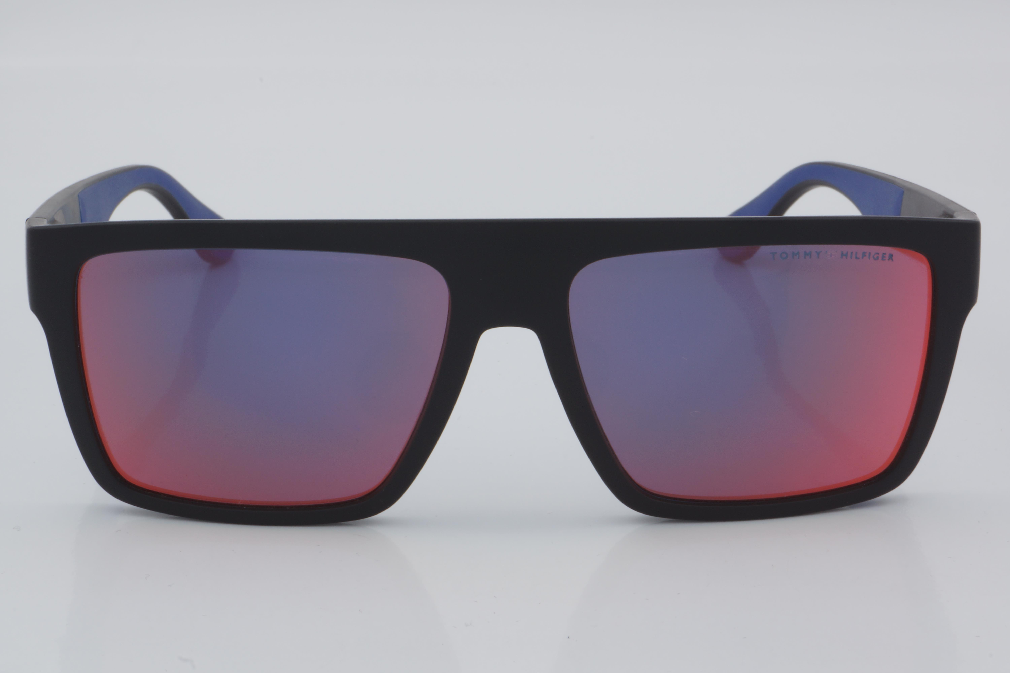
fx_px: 2314
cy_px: 336
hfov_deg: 24.6
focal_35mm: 82
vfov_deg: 16.6
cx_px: 505
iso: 100
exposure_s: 1/4
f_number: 32
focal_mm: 55
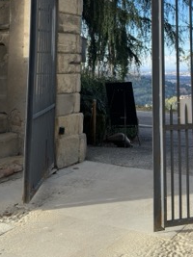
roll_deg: -0.1
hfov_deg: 27.0
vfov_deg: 33.5
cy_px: 21
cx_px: 115
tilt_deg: +6.2
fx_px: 402
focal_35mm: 54
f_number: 1.78
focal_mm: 6.86
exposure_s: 1/1890
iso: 100
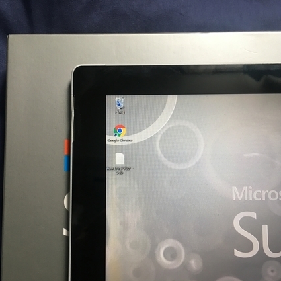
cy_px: 139
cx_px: 125
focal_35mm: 35
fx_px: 321
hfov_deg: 47.1
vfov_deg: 47.2
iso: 80
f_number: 2.2
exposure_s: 1/30
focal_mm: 4.15
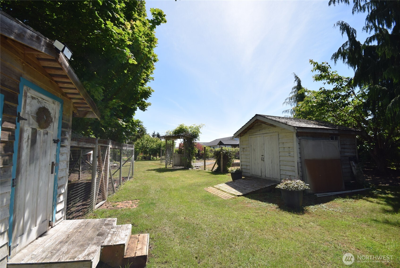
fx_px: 167
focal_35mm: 15
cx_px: 200
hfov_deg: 100.4
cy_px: 134
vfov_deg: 77.4
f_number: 8
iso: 100
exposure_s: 1/200
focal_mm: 10
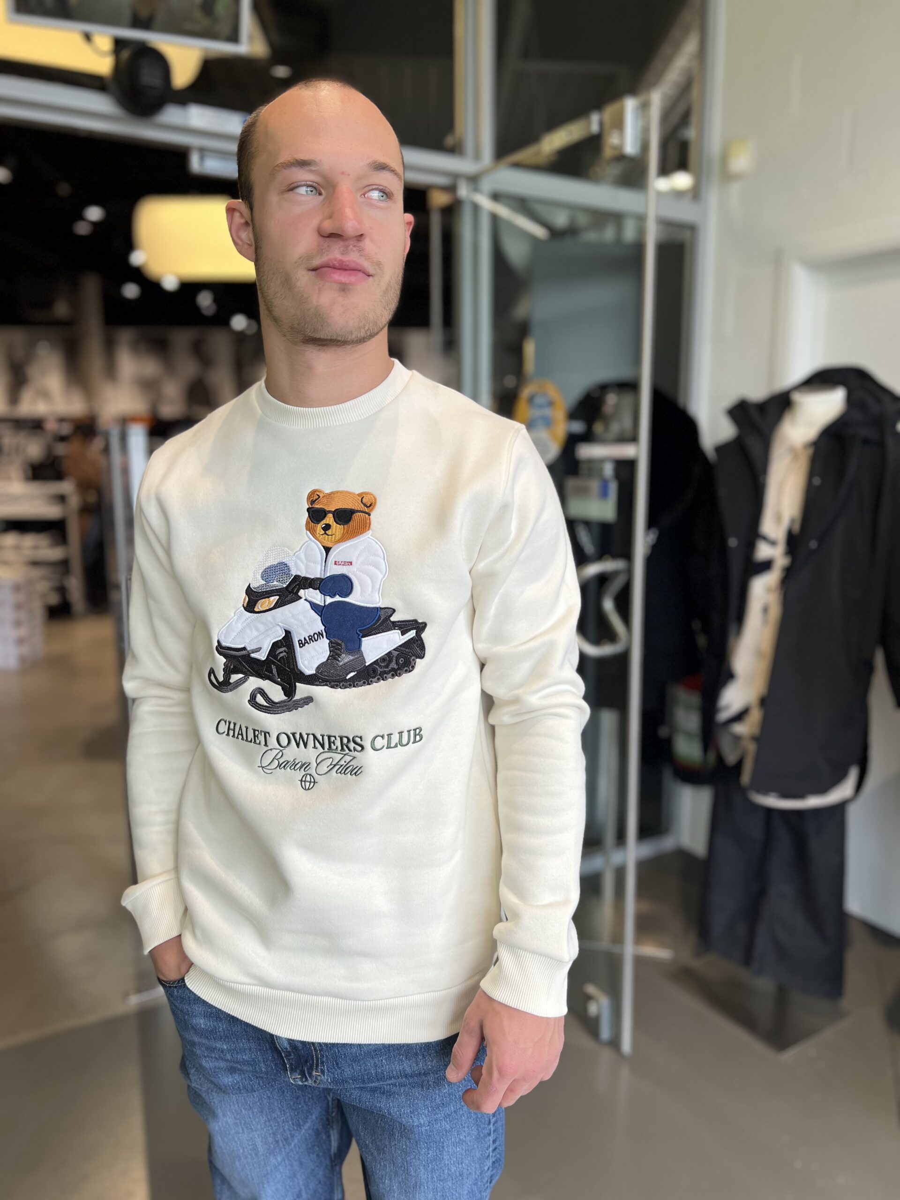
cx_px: 450
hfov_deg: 53.1
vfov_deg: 67.3
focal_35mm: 26
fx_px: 901
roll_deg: -0.4
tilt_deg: -8.8
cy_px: 600
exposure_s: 1/223
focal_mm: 5.7
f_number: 1.5
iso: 40
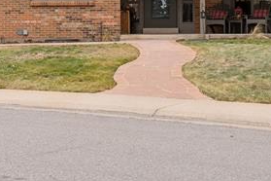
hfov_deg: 20.2
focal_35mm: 101
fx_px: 760
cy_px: -7
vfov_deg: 13.3
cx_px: 114
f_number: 9
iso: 400
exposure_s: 1/100
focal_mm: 44
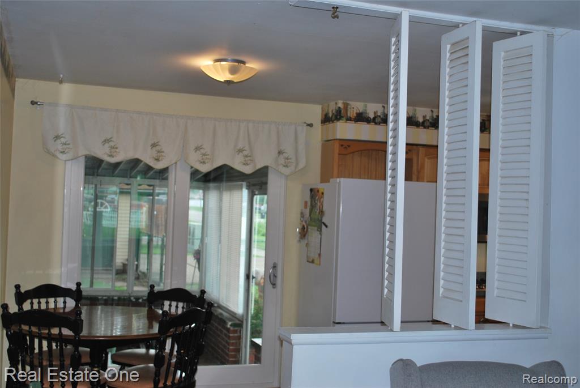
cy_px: 194
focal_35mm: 45
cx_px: 290
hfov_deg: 43.6
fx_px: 726
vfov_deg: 29.9
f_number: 4.8
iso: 200
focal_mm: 30
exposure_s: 1/60
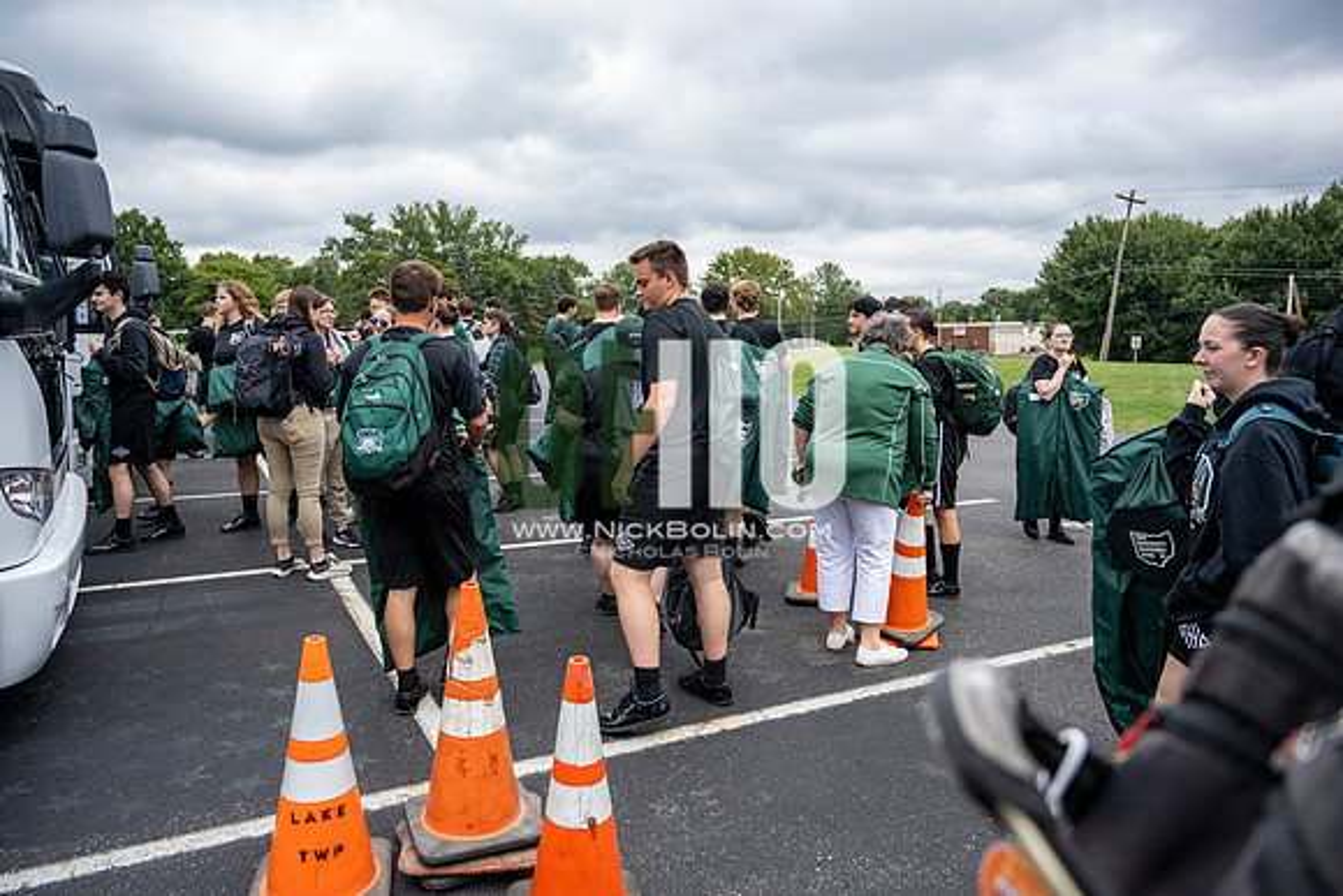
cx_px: 672
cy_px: 448
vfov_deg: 50.4
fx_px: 951
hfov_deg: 70.4
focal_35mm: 26
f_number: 4
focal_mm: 25.5
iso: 1250
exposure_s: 1/4000
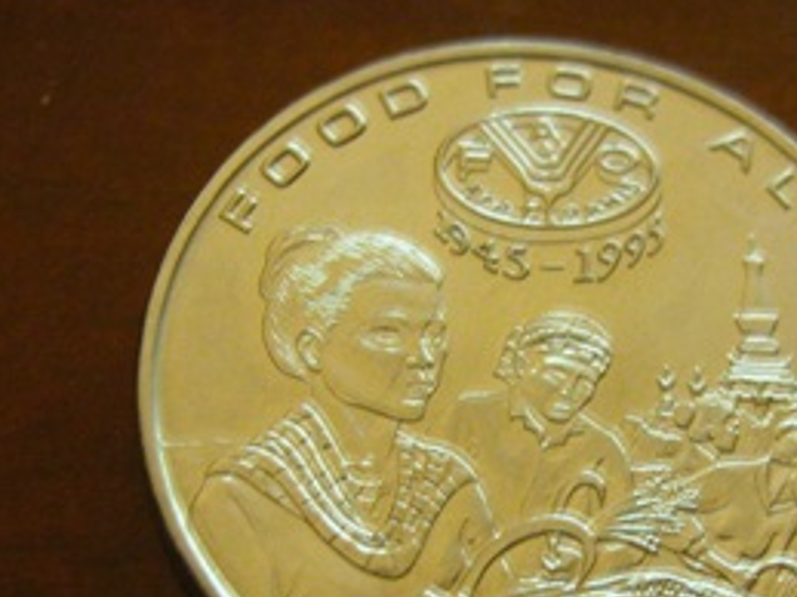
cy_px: 459
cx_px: 532
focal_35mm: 99
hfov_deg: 19.8
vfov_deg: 14.9
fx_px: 2278
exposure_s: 1/4.1
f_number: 3
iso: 400
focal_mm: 12.7
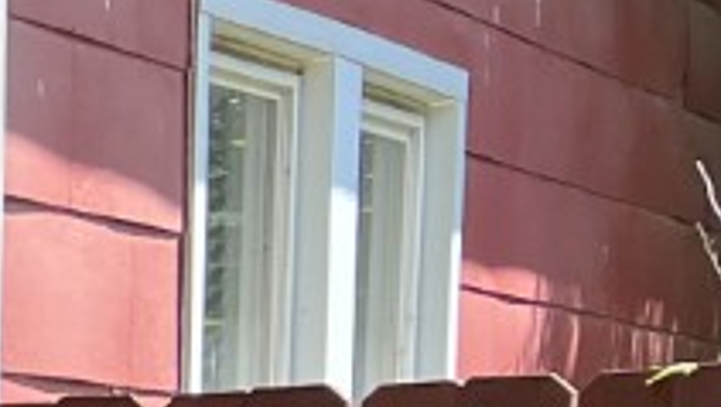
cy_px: 1050
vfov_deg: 6.0
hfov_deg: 8.5
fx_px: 3692
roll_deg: +1.5
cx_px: -1732
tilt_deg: -6.2
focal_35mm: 193
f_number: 1.5
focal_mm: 5.7
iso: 50
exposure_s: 1/604
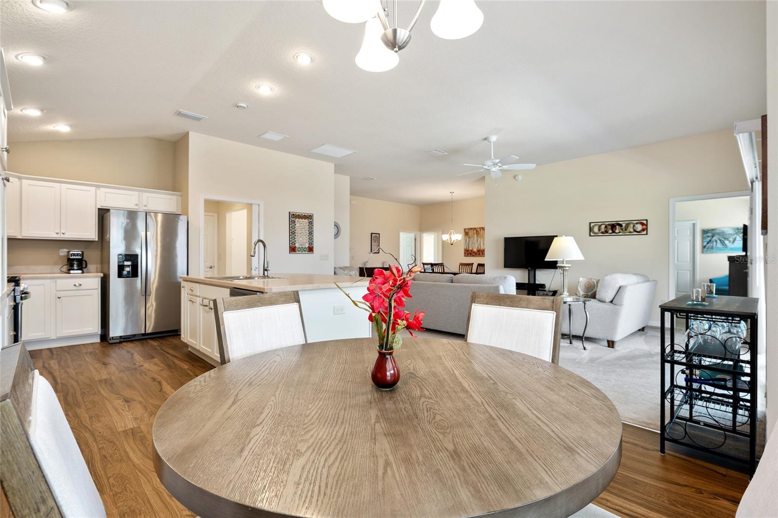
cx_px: 389
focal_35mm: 16
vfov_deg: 73.7
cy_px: 259
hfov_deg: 96.7
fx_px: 346
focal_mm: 16
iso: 160
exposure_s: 1/6
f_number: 7.1
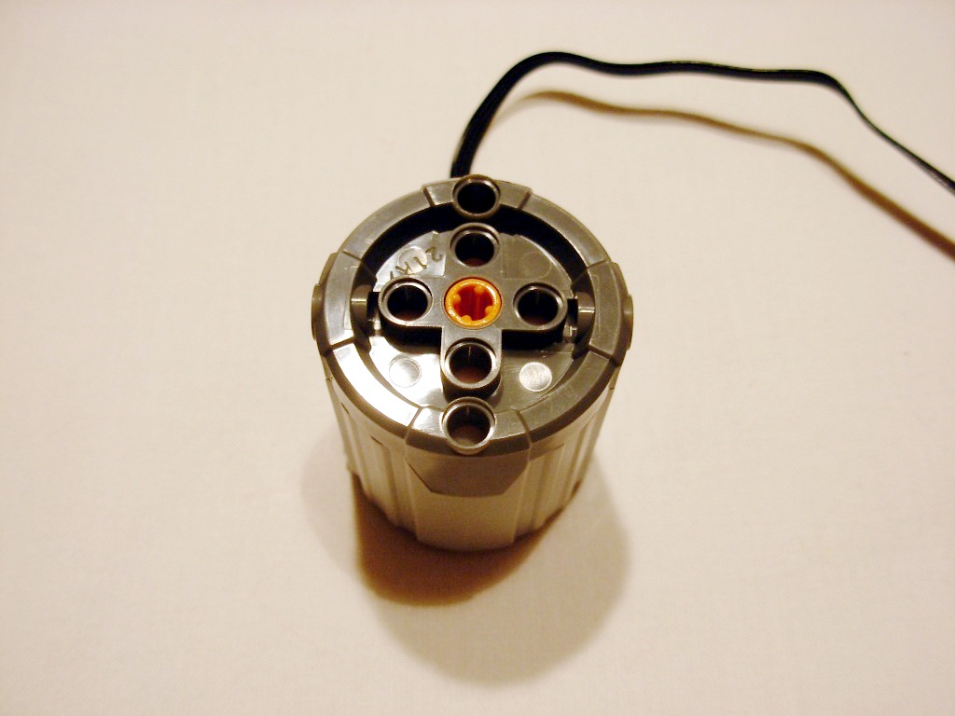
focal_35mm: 38
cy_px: 358
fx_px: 1048
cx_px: 478
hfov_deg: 49.0
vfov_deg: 37.7
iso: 79
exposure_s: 1/15.5
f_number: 2.9
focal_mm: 6.3
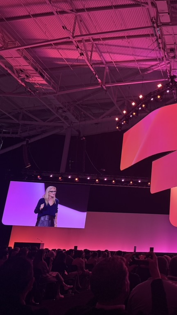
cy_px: 157
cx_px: 191
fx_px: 292
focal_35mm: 35
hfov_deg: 30.5
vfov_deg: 56.6
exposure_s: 1/60
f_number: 1.78
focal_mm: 6.76
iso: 200
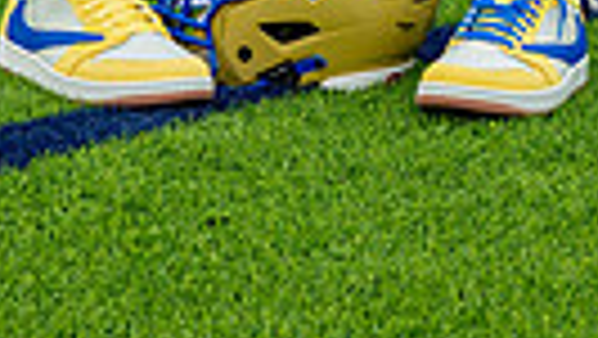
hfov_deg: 8.7
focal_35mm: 249
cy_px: -640
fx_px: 3951
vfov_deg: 4.7
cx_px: 369
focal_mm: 70
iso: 200
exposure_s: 1/320
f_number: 7.1
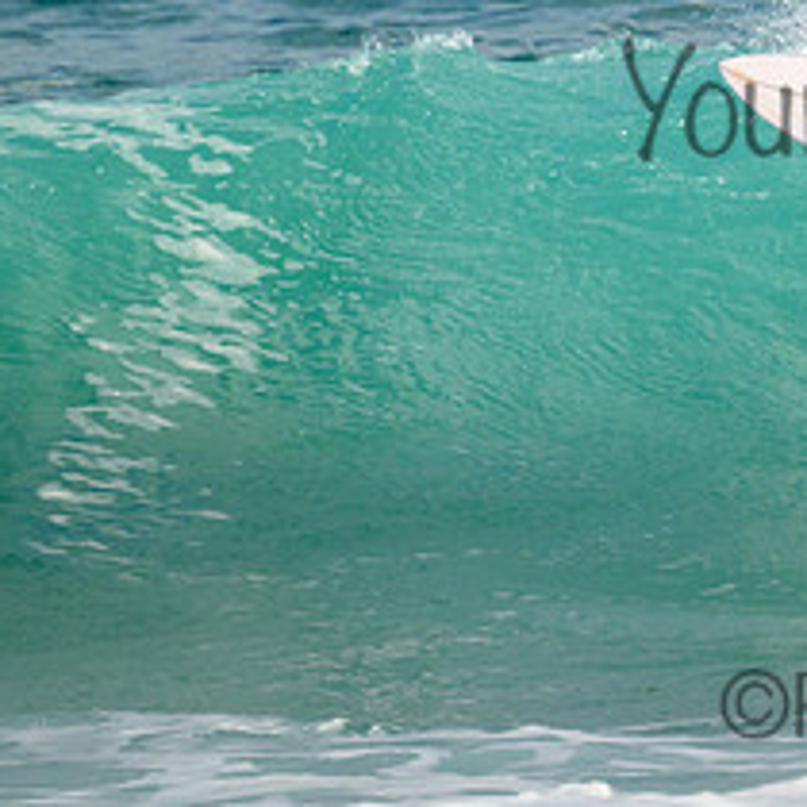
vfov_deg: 0.9
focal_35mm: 1879
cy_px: 67
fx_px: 49560
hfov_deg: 0.9
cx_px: 1018
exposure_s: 1/2000
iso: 800
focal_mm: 800
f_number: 11
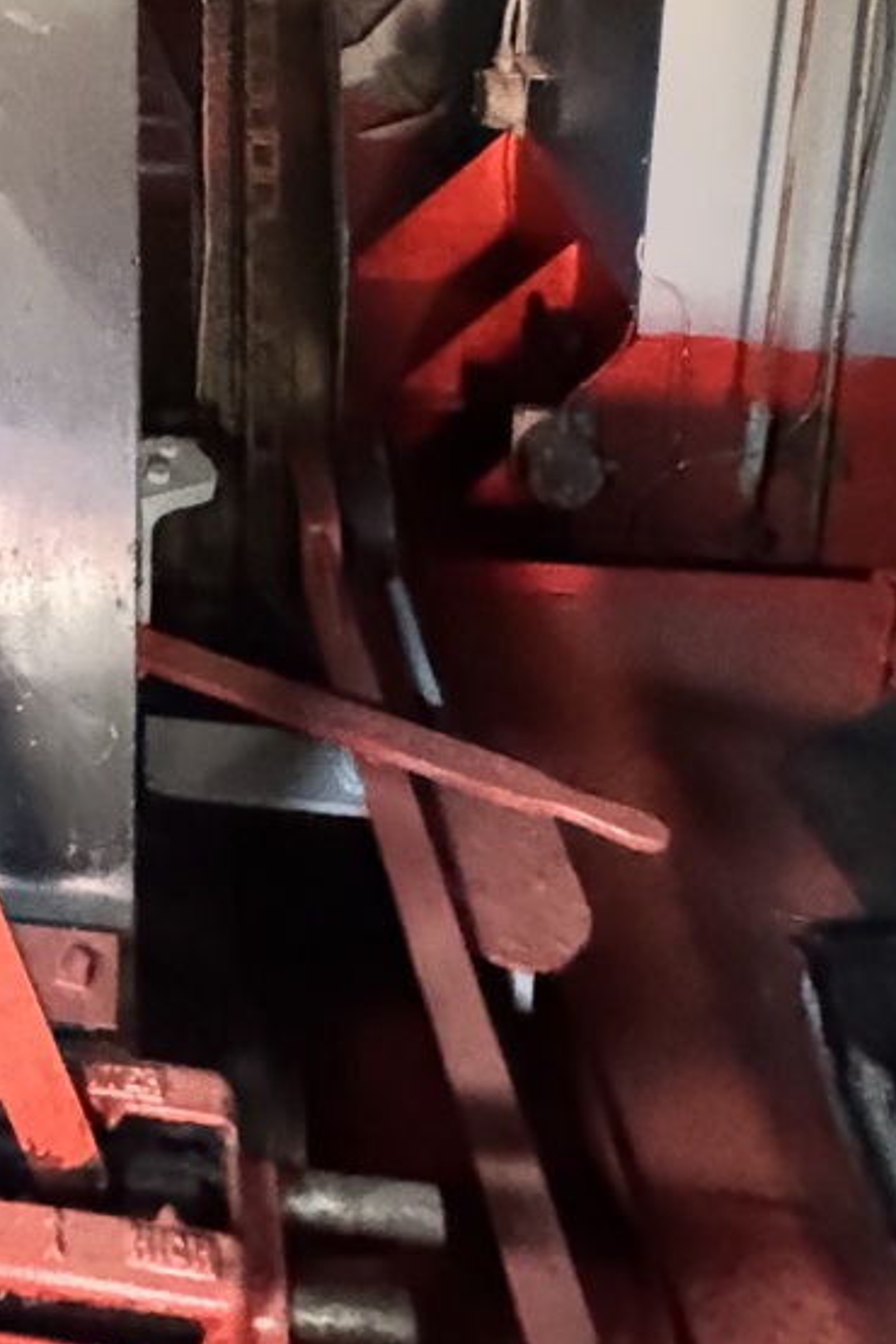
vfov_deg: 39.0
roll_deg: +2.5
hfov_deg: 28.6
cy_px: -102
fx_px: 1568
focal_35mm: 42
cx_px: -121
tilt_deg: -10.2
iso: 2500
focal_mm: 2.22
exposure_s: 1/30
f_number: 2.2
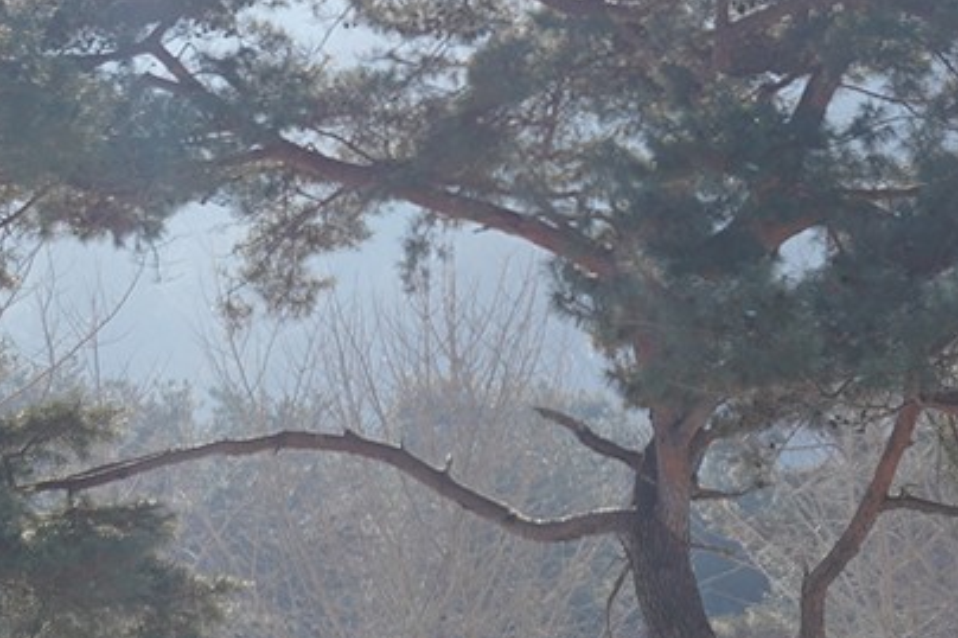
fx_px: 5666
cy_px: 814
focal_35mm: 213
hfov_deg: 9.7
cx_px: 268
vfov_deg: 6.4
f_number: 11
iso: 100
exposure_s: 1/100
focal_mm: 43
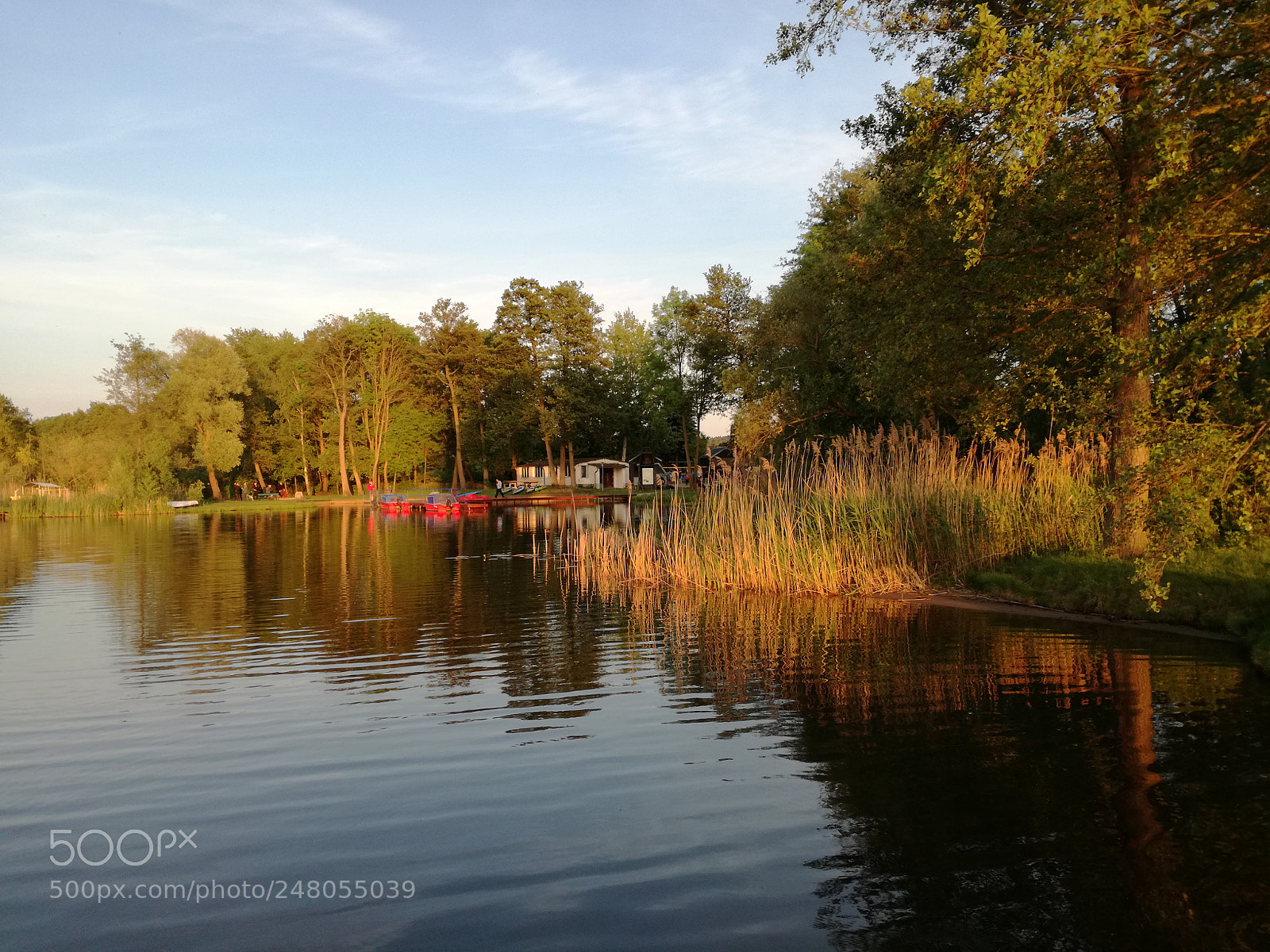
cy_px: 476
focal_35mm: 27
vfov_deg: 51.4
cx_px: 635
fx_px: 991
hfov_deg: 65.3
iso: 50
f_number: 2
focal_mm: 3.79
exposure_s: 1/183
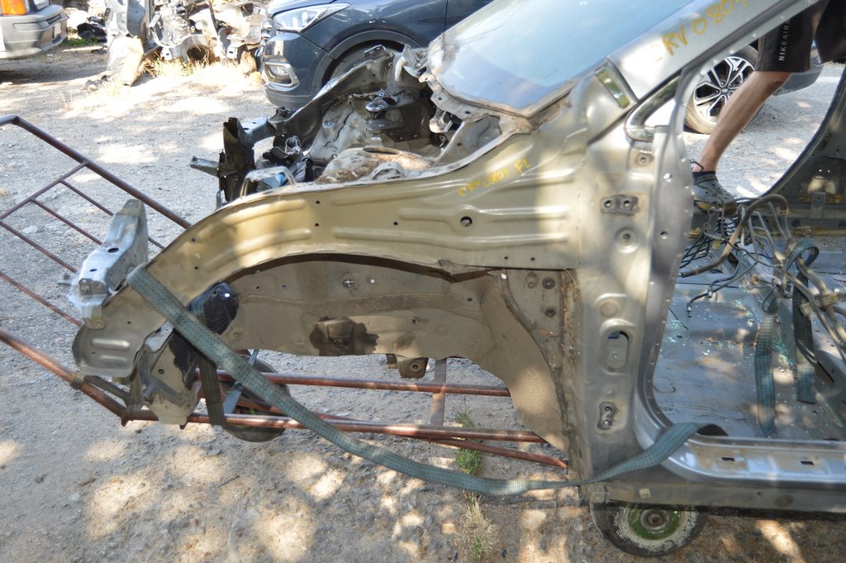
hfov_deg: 62.0
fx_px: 704
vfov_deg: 43.5
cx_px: 423
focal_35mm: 30
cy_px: 282
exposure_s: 1/125
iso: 125
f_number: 4
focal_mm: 20
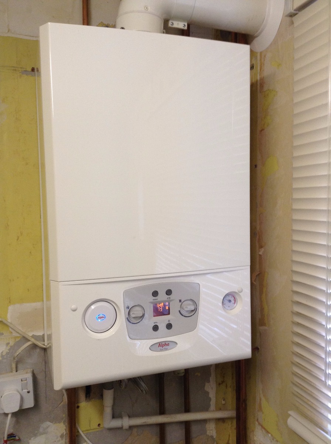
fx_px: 422
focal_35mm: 33
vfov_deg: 55.4
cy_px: 222
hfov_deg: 42.8
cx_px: 166
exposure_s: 1/24
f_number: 2.4
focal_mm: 3.3
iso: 64
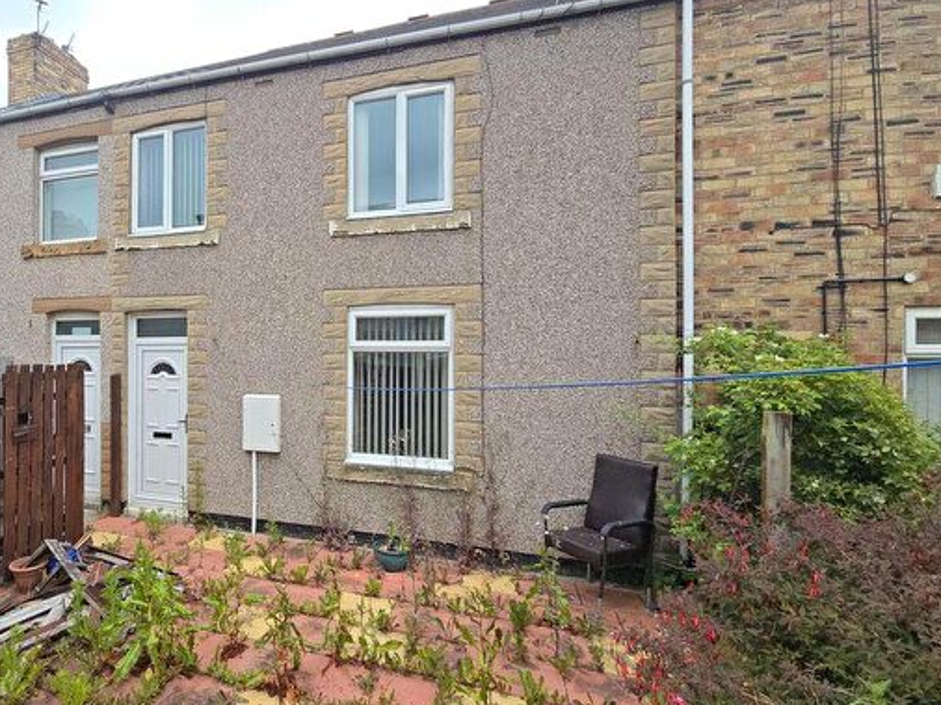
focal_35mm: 18
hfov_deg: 84.3
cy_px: 354
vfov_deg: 71.5
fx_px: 489
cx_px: 303
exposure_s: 1/652
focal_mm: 2.2
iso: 50
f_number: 2.2
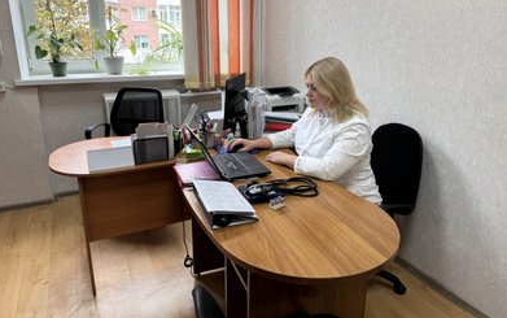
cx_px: 255
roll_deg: -0.7
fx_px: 360
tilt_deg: -16.9
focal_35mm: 26
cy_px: 141
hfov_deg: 70.4
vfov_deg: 47.6
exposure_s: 1/100
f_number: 1.78
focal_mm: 6.76
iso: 64
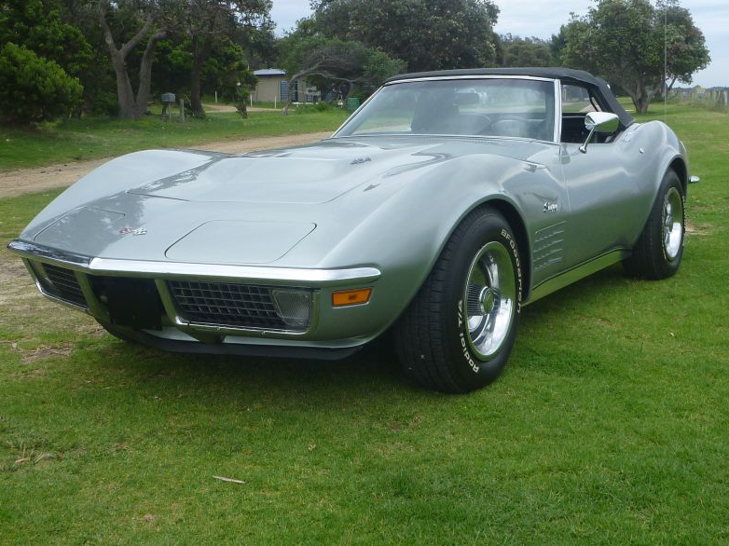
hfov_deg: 43.0
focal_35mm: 44
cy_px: 268
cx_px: 370
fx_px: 926
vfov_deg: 32.9
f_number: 3.3
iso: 80
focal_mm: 4.9
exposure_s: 1/640
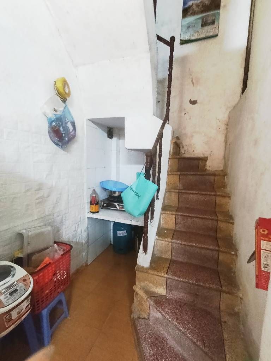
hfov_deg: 78.1
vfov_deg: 94.5
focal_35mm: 16
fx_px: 167
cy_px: 180
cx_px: 136
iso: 790
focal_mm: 1.65
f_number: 2.2
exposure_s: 1/33.3
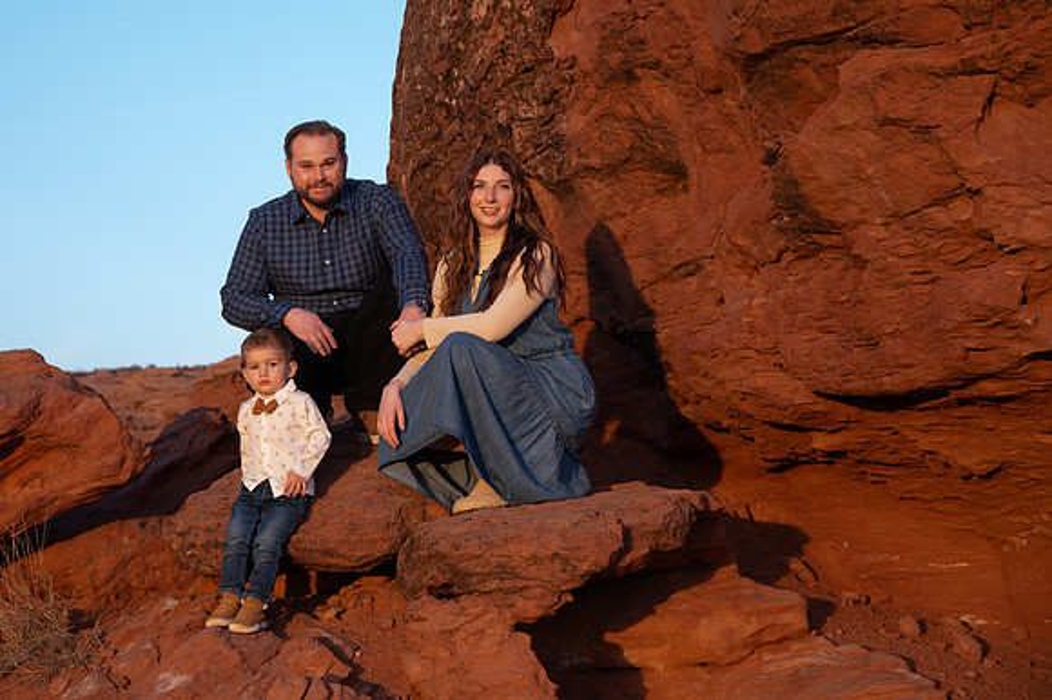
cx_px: 455
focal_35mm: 81
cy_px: 296
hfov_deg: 25.1
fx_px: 2363
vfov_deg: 16.8
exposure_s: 1/125
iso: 500
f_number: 7.1
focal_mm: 70
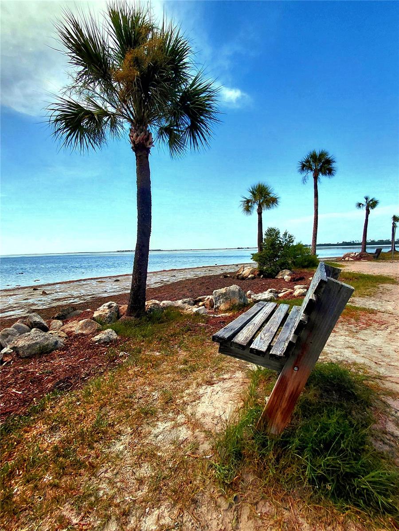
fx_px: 246
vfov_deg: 94.5
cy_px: 266
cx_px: 200
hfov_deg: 78.1
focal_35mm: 16
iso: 40
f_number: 2.2
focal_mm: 1.64
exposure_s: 1/2500
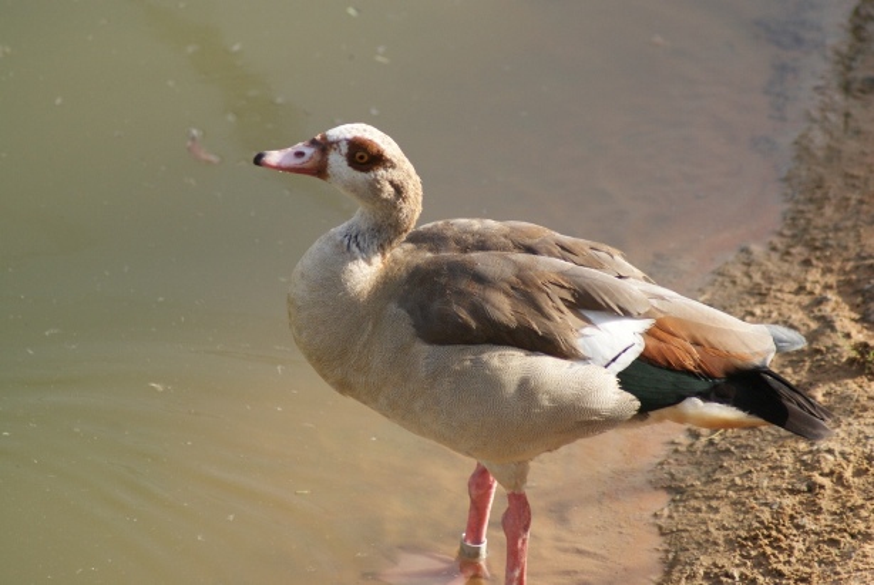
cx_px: 437
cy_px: 292
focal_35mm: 450
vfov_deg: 3.1
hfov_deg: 4.6
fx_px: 10938
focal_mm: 300
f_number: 5.6
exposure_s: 1/500
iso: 320
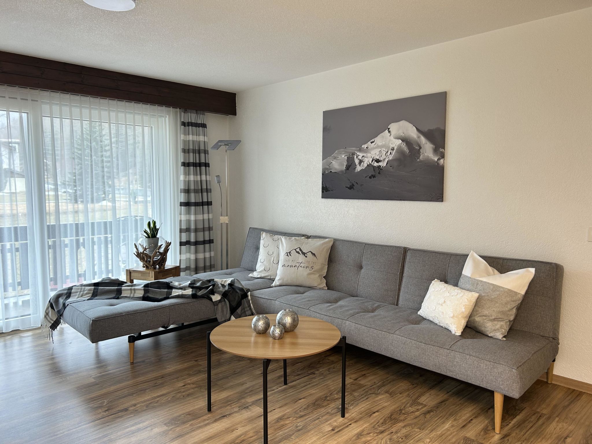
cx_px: 296
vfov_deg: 53.1
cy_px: 222
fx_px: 445
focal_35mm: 26
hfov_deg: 67.3
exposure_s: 1/50
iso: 64
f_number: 1.5
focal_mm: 5.7
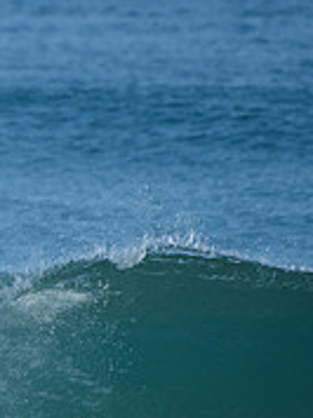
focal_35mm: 1570
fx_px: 18974
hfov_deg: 0.9
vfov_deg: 1.3
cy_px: 330
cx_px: -301
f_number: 5.6
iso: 280
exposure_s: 1/2000
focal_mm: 500
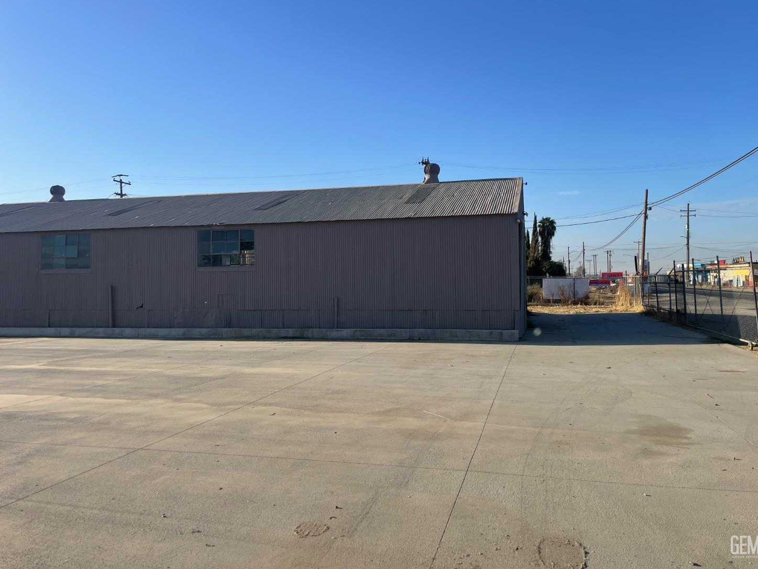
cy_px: 276
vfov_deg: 51.3
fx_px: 591
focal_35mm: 27
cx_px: 385
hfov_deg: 65.3
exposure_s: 1/2959
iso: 32
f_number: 1.6
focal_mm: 4.2
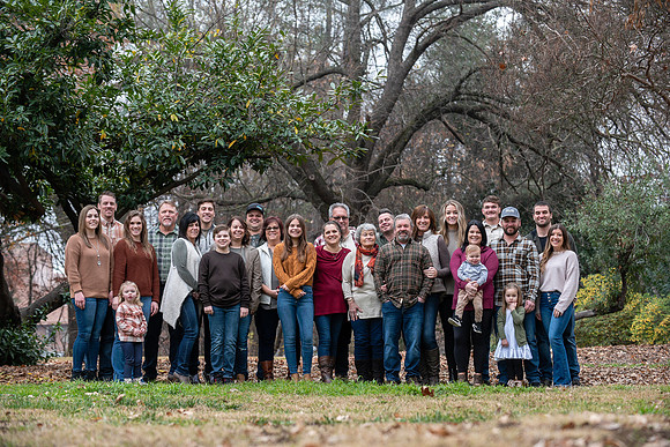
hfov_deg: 21.5
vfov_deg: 14.4
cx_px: 335
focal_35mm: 95
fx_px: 1768
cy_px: 224
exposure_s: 1/125
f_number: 4
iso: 200
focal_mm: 95
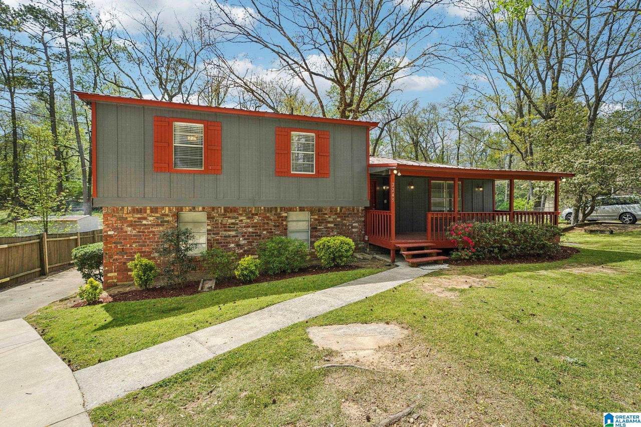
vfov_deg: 73.7
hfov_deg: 96.7
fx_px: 285
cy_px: 214
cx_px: 320
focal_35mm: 16
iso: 400
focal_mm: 16
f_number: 8
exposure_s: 1/400
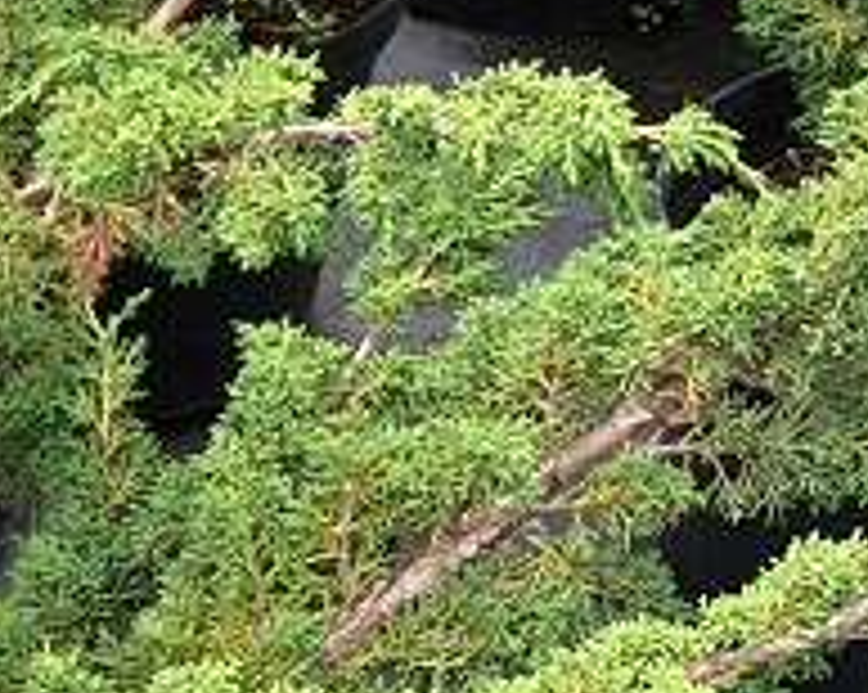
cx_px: 234
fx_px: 2258
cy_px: 364
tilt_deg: -36.5
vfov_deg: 17.4
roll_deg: -0.4
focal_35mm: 88
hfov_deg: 21.6
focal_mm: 4.15
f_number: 2.2
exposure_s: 1/110
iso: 32
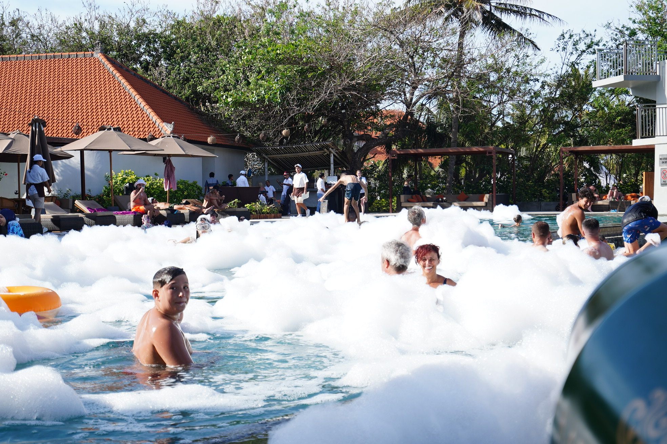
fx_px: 963
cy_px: 222
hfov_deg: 38.2
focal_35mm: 52
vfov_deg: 26.0
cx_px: 334
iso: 100
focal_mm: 35
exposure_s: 1/500
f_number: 4
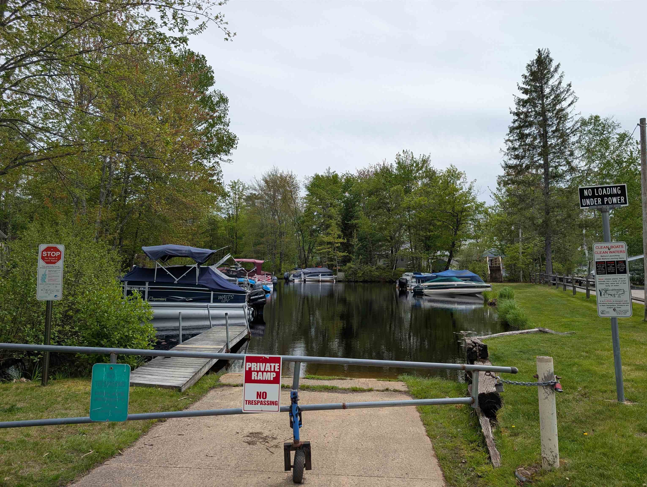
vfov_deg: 56.9
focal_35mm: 24
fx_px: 449
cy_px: 244
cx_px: 324
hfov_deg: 71.5
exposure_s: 1/1250
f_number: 1.68
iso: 21
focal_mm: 6.9
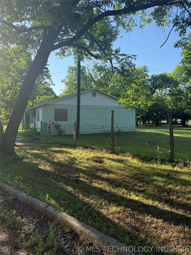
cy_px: 128
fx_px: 177
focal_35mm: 24
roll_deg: +1.3
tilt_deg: -5.2
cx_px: 96
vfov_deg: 71.6
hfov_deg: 56.8
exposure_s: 1/1211
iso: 100
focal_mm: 6.76
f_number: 1.78
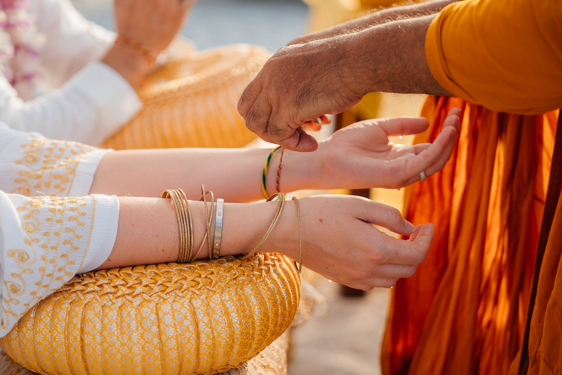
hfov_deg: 25.4
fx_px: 1249
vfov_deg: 17.1
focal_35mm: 80
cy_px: 196
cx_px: 251
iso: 200
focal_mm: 70
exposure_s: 1/500
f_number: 2.8
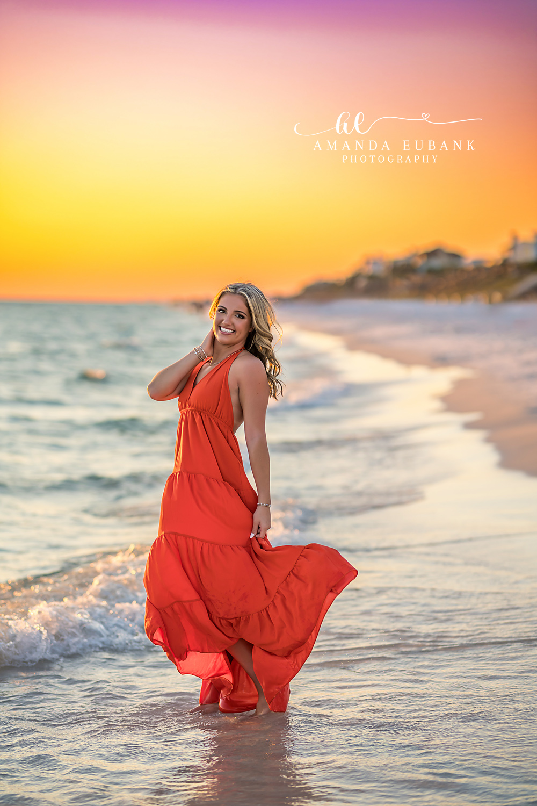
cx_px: 268
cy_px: 403
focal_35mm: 85
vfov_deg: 23.9
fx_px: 1902
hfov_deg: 16.1
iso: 160
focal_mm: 85
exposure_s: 1/1600
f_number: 1.8
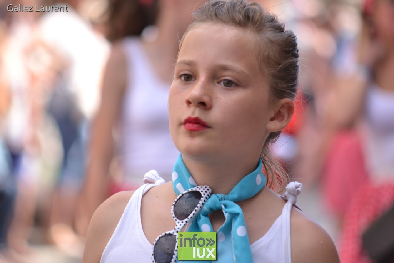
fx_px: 2463
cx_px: 197
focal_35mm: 225
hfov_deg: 9.1
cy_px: 132
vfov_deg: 6.1
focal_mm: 150
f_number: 3.5
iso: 200
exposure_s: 1/500
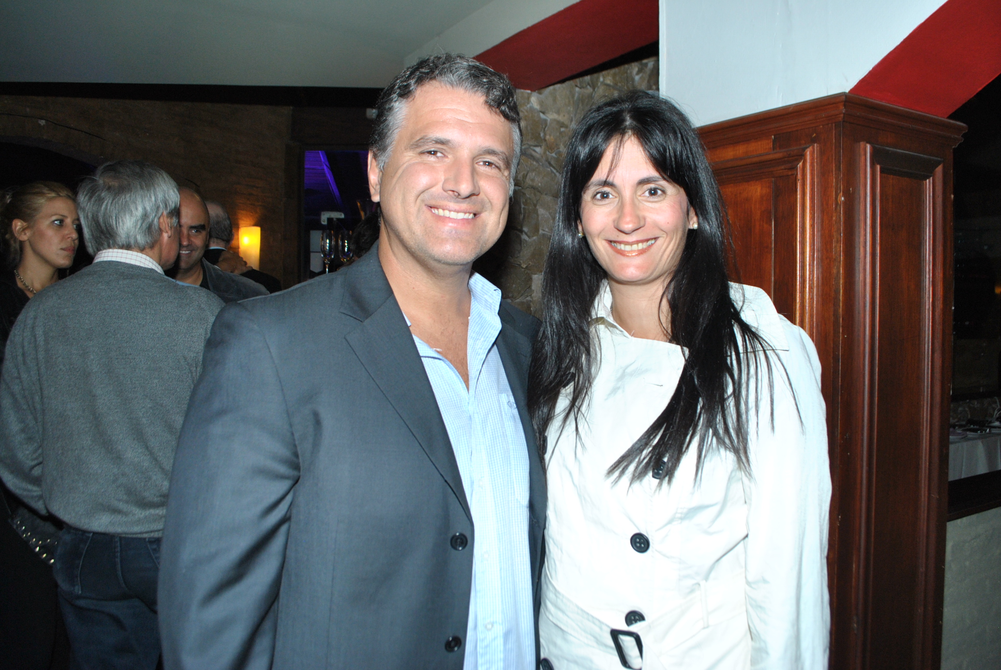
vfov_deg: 48.0
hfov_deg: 67.3
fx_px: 752
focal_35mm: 27
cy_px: 335
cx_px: 500
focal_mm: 18
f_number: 5.6
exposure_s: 1/80
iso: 400
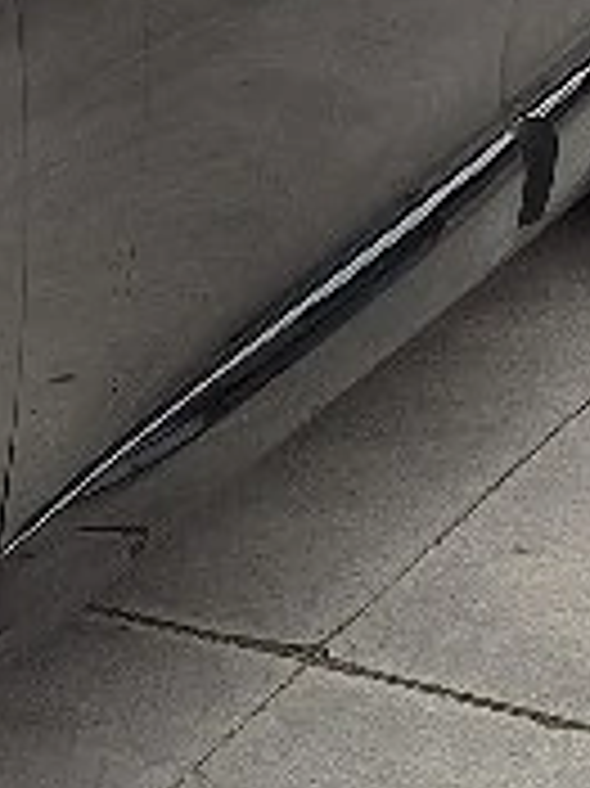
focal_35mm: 175
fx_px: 3982
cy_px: -83
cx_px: -923
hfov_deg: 7.8
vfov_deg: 11.1
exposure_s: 1/500
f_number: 1.8
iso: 25
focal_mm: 5.4
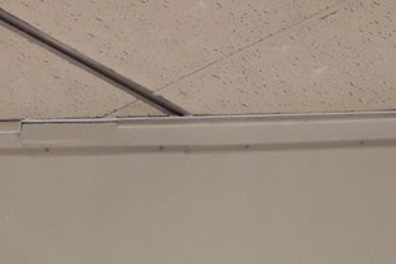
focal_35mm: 98
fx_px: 1078
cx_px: 206
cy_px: 488
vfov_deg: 12.6
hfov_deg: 20.8
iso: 125
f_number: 1.9
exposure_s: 1/50
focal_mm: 3.6
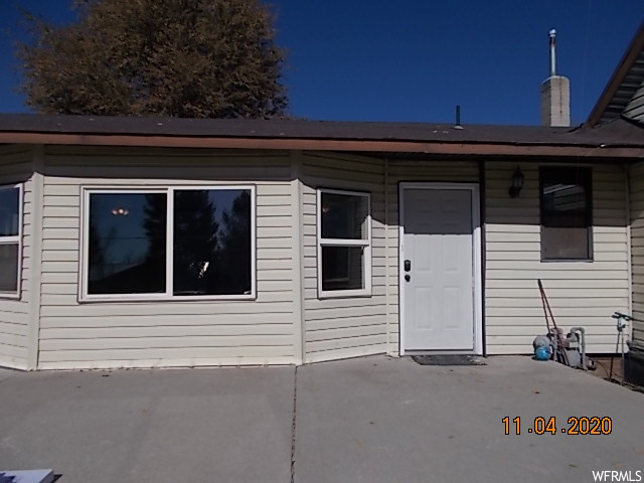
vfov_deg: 53.1
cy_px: 242
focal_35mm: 26
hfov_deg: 67.3
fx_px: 484
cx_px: 322
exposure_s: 1/640
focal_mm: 4.6
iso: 80
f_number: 8
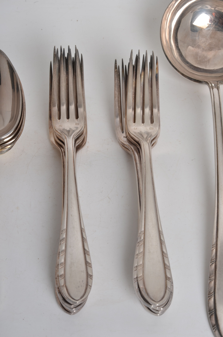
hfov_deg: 18.1
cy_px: 168
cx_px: 112
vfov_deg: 27.0
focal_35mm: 75
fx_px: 700
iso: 100
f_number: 14
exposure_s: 1/125
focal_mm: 50
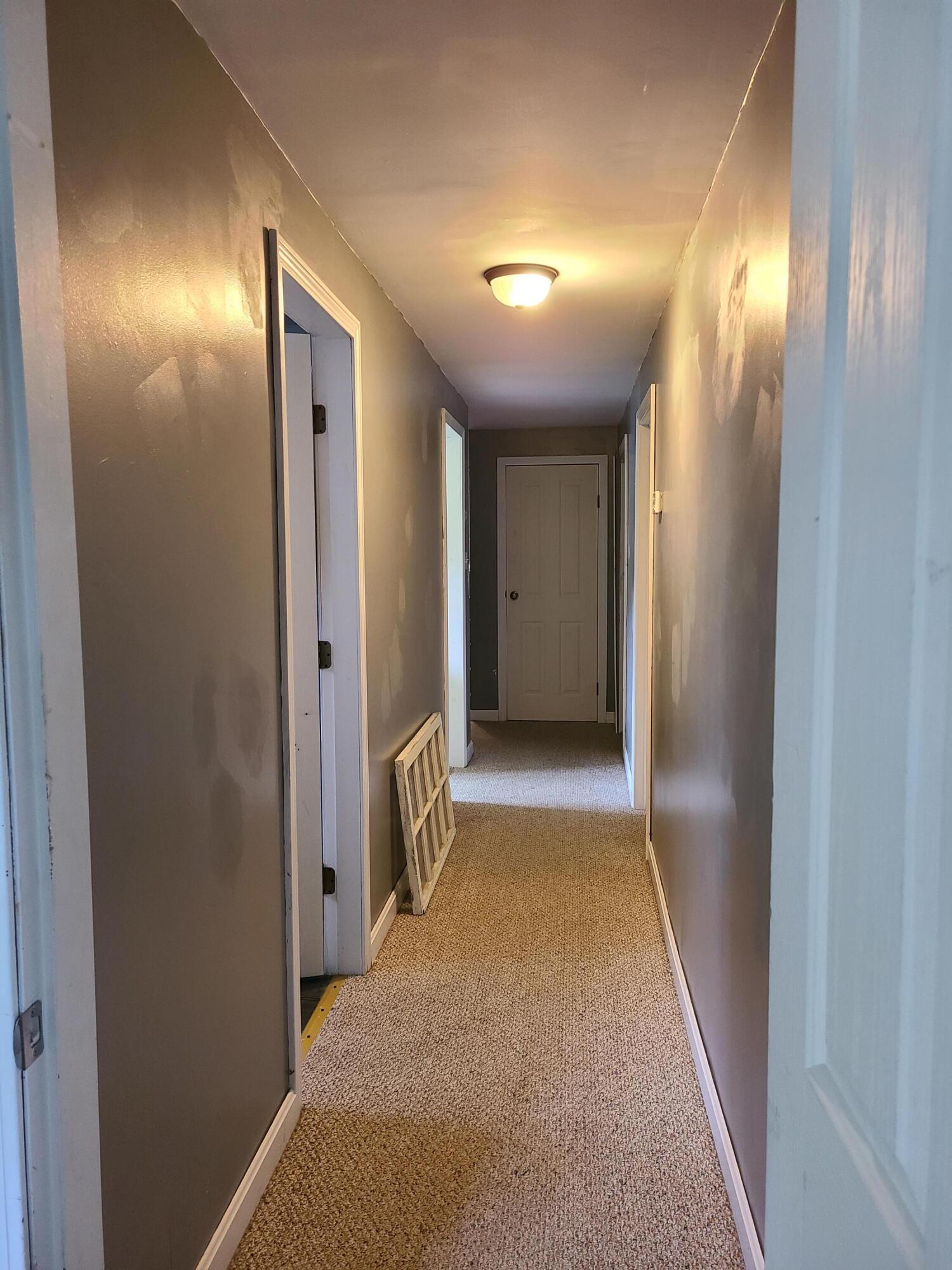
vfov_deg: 67.3
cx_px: 476
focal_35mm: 26
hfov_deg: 53.1
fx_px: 953
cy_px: 635
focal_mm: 5.4
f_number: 1.8
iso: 400
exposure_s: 1/39
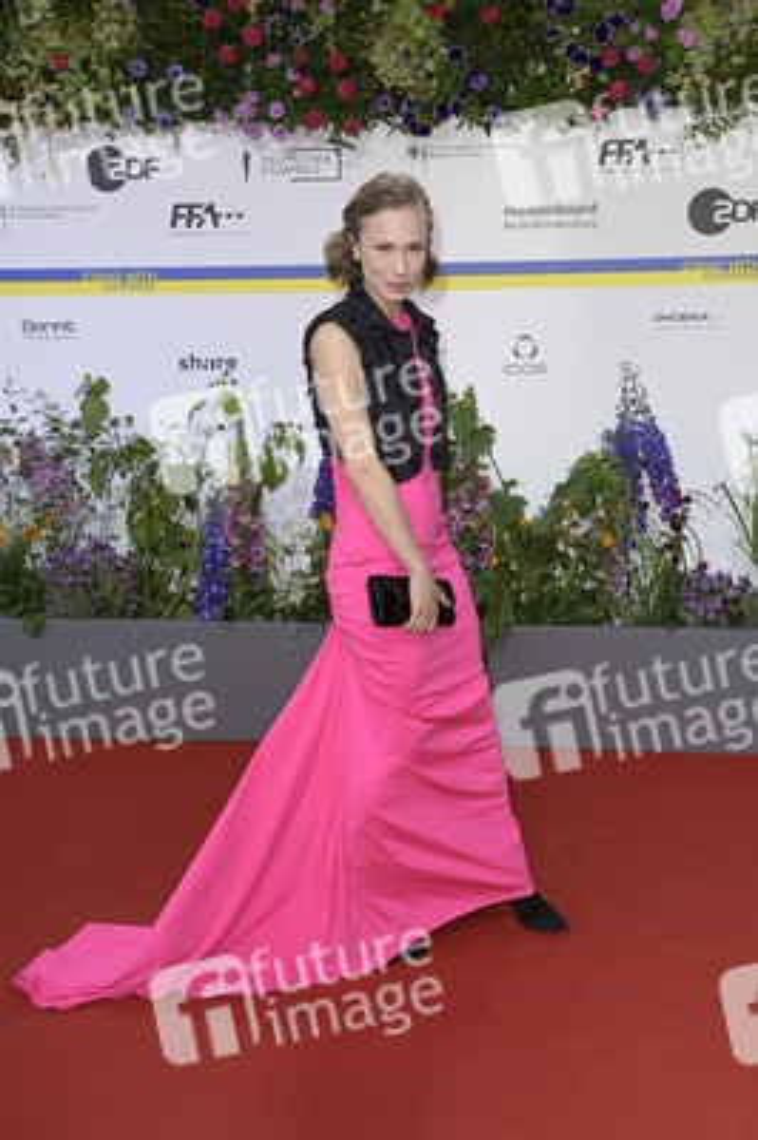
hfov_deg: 30.5
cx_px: 379
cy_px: 570
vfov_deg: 44.5
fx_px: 1392
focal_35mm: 44
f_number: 6.3
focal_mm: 44
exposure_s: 1/250
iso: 640
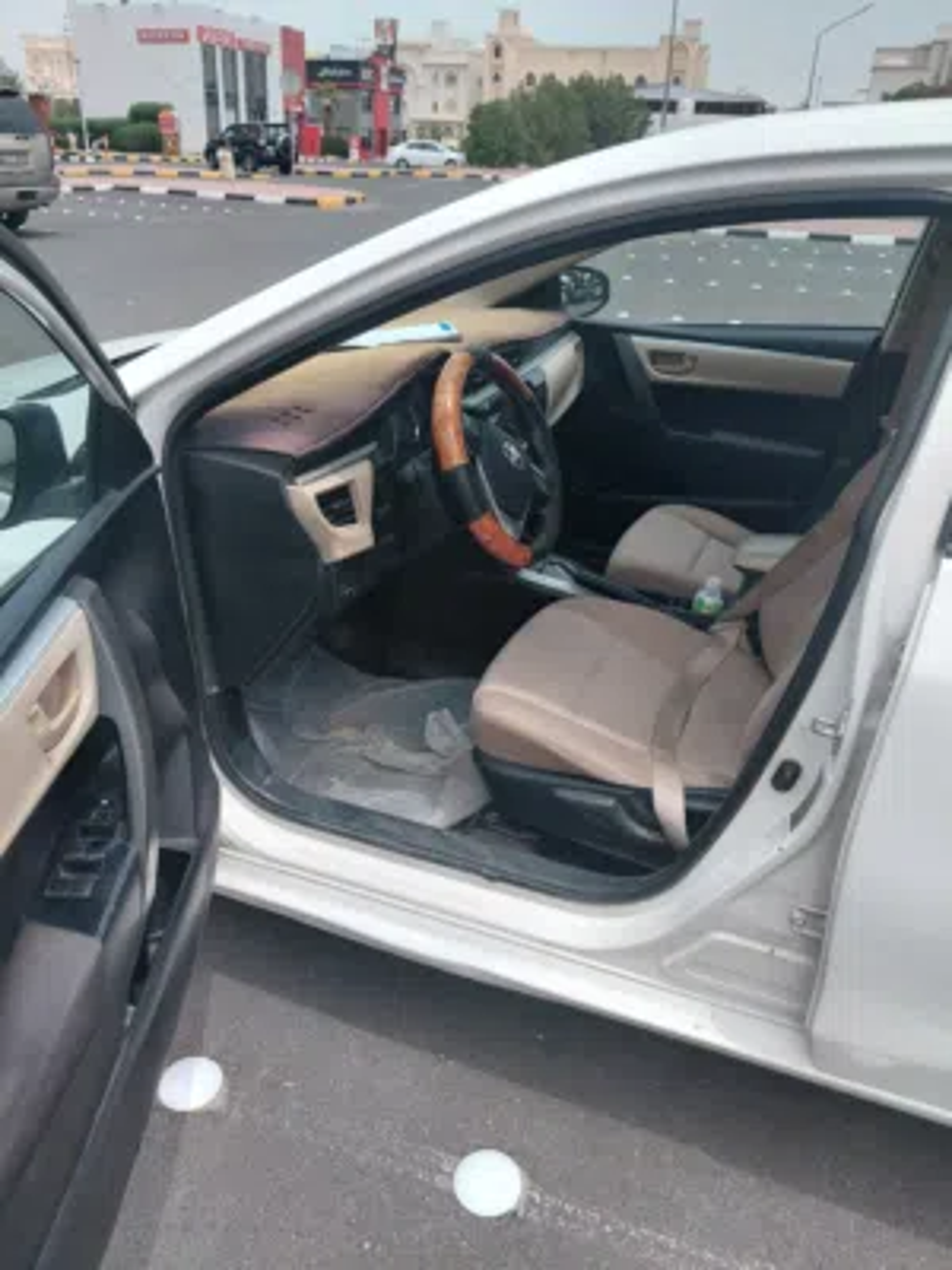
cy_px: 635
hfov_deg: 54.9
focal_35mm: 25
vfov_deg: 69.4
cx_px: 476
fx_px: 917
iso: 50
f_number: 1.8
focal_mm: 4.69
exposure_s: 1/1653
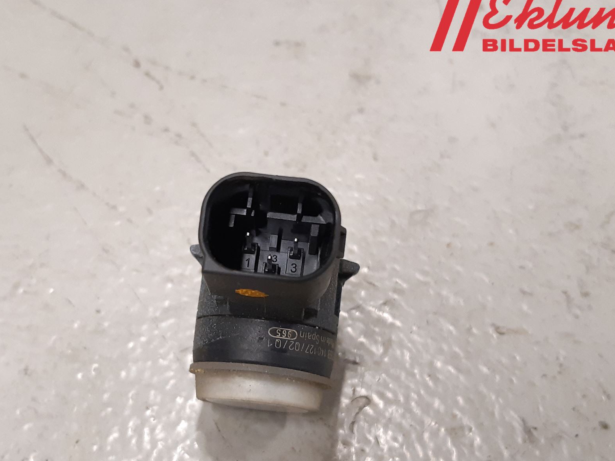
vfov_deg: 41.5
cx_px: 269
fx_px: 604
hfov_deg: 53.8
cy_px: 286
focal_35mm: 34
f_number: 1.7
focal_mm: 3.93
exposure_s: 1/50
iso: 200
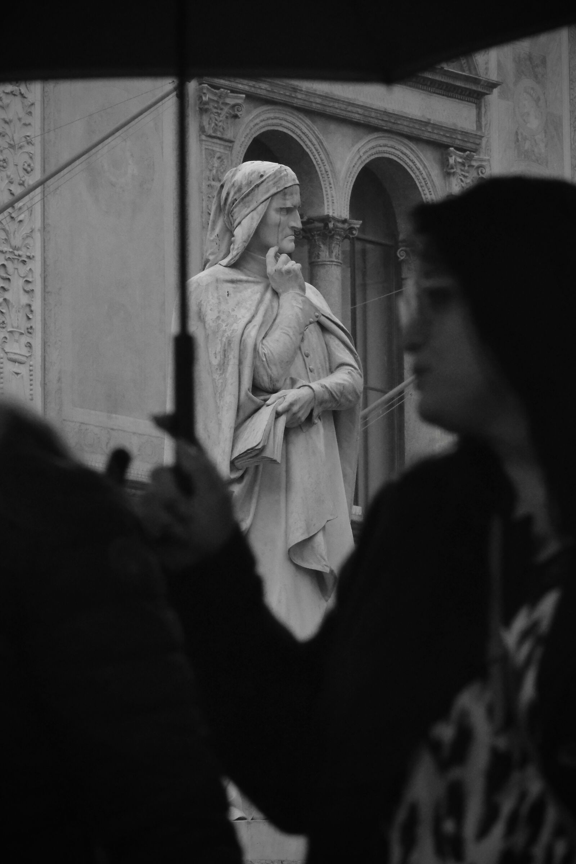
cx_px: 288
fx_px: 5952
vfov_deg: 8.3
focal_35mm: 248
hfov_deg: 5.5
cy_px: 432
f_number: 14
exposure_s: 1/250
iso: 4000
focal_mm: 165.1
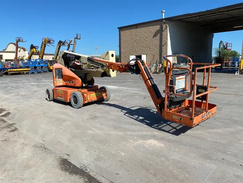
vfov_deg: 53.1
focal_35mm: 26
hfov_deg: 67.3
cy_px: 92
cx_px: 122
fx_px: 183
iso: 32
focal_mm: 4.25
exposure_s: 1/4115
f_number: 1.8
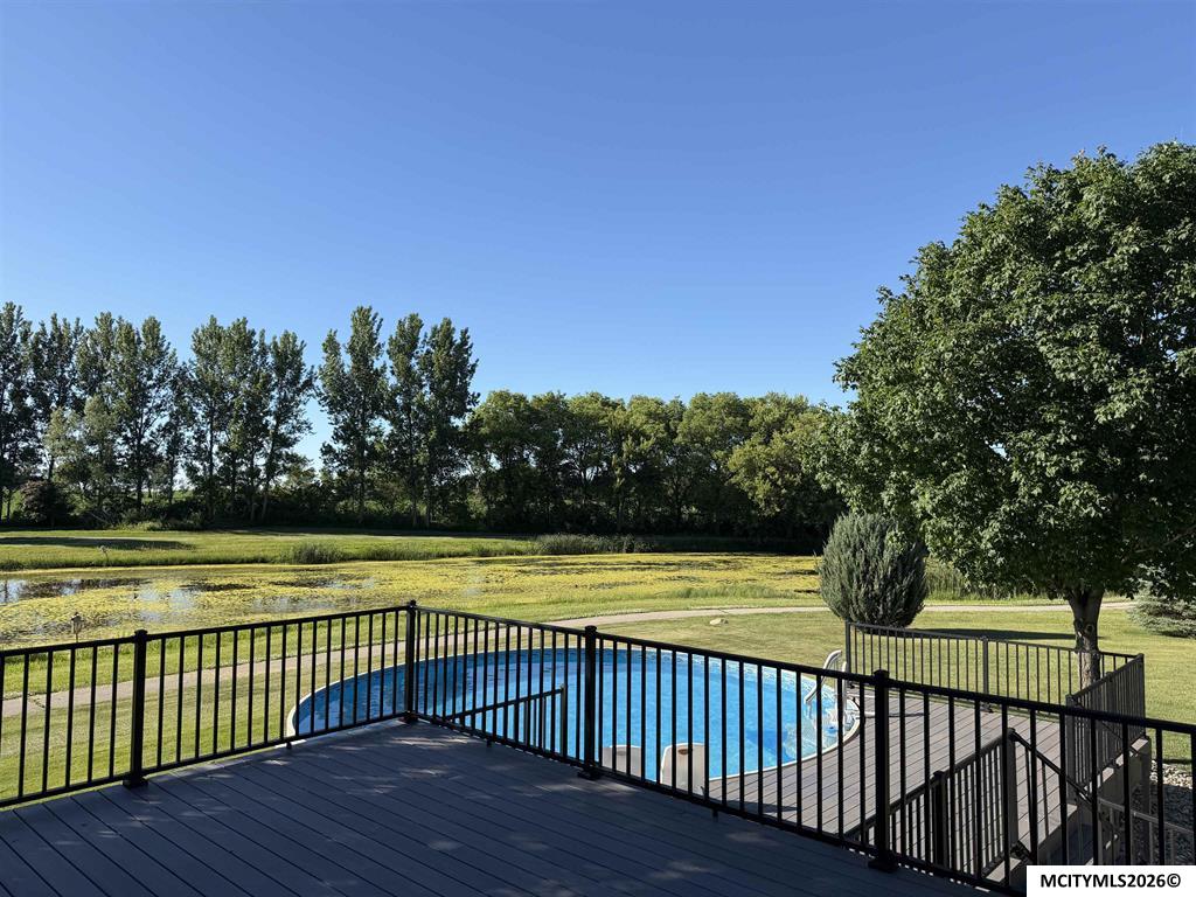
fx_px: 829
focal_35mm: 24
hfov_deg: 71.6
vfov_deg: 56.8
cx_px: 598
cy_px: 448
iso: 80
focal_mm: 6.76
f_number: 1.78
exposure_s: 1/2907
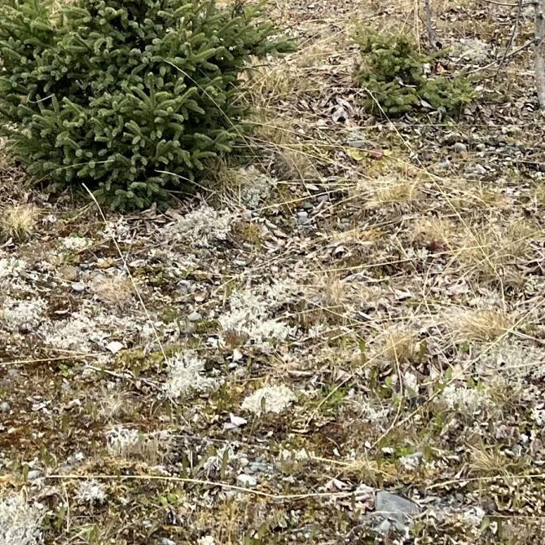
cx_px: 41
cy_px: -305
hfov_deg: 16.6
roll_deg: +1.9
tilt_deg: -2.1
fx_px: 1835
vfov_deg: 15.4
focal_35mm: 103
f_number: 1.6
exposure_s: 1/1238
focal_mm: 5.1
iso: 50
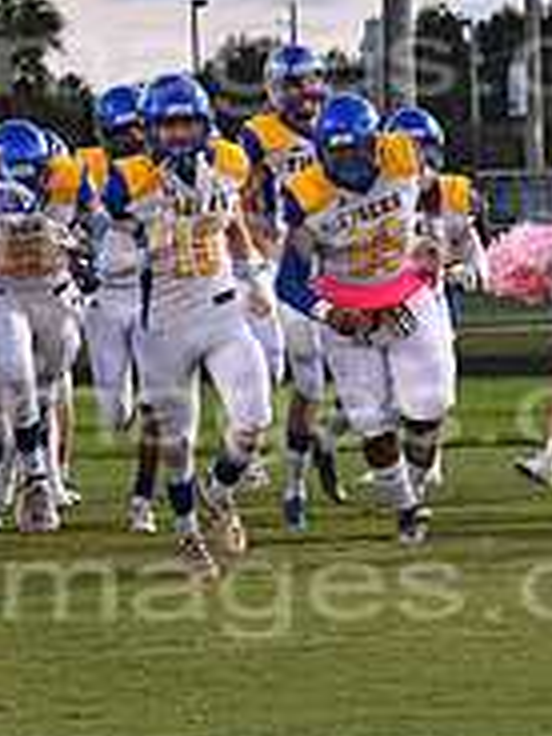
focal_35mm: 318
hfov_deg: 4.7
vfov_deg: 6.2
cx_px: -104
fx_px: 6761
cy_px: 154
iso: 1600
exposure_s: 1/800
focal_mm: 70
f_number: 4
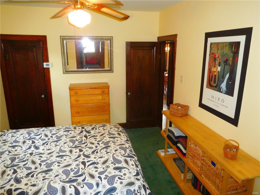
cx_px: 130
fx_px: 188
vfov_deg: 54.9
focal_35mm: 25
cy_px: 98
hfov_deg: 69.4
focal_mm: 4.5
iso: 560
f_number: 3.4
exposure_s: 1/30
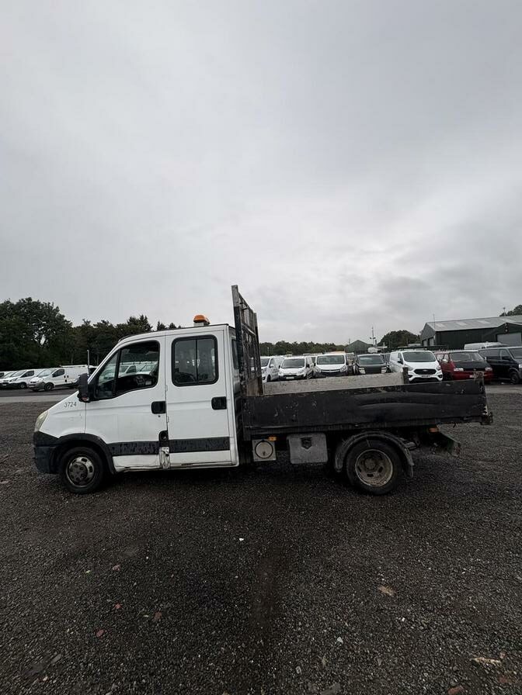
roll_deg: +4.4
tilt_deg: +11.0
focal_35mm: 14
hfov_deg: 85.7
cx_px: 261
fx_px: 281
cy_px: 348
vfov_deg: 102.1
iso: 40
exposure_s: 1/459
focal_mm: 2.22
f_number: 2.2
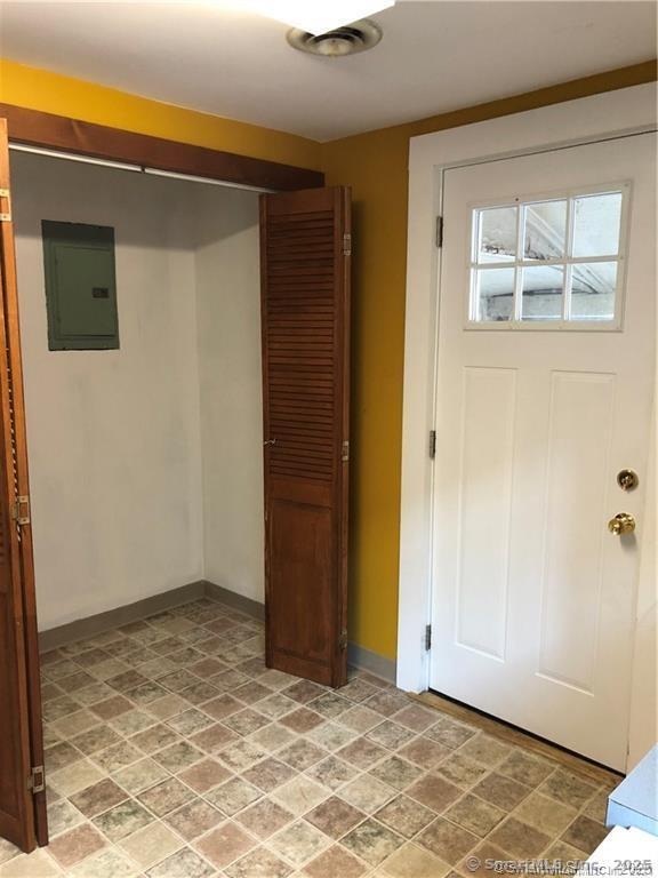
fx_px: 710
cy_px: 439
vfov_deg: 63.4
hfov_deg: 49.7
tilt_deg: -10.0
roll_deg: -0.8
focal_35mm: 28
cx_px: 329
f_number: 1.8
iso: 50
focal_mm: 3.99
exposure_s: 1/15
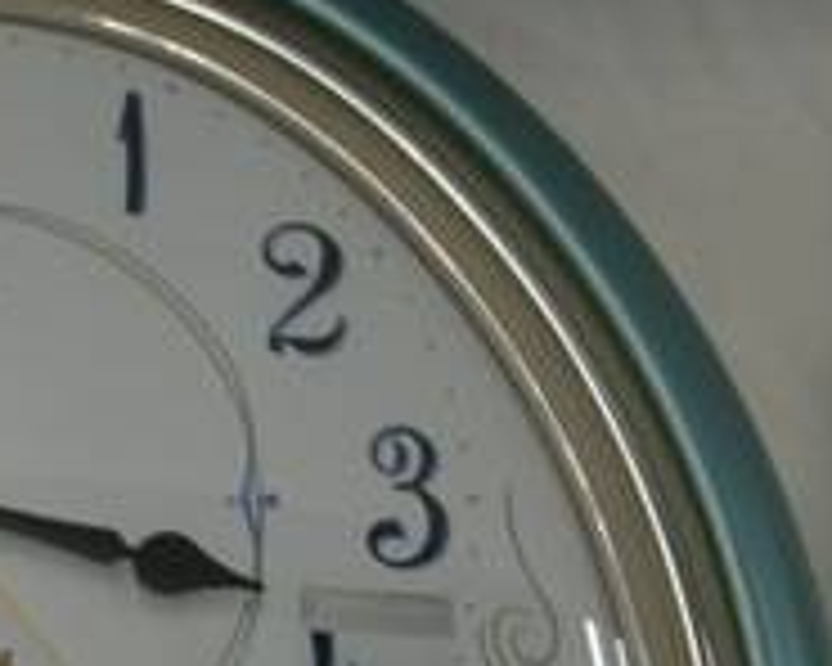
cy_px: 752
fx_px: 2807
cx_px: -72
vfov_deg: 13.2
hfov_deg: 16.4
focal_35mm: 114
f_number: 2.8
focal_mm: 6.3
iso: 64
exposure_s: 1/80
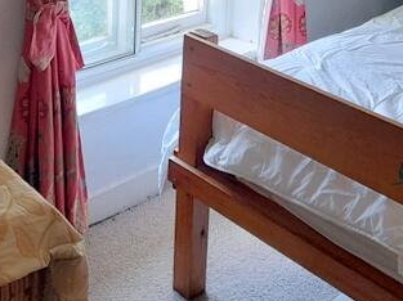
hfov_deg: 30.2
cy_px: -68
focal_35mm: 64
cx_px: 167
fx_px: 744
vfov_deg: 21.2
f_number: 2
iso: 125
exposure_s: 1/60
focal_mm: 4.6
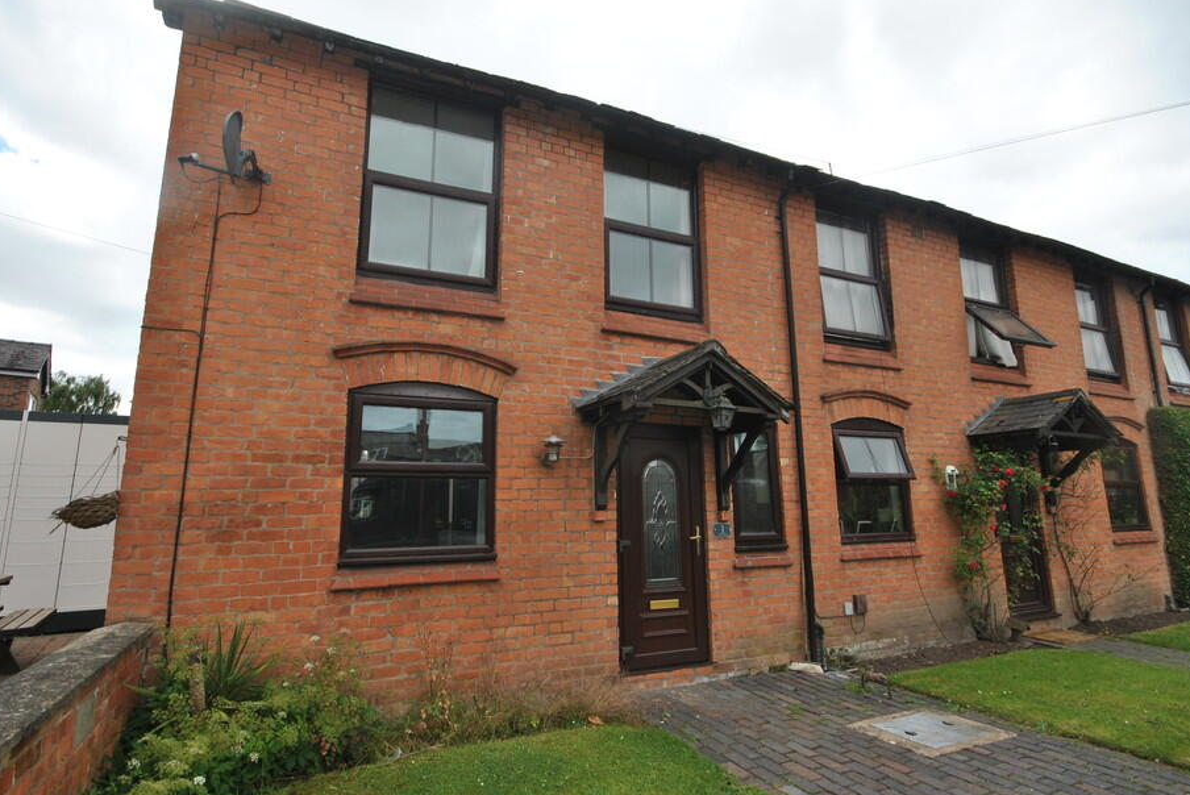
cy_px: 393
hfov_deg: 93.1
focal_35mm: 17
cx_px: 557
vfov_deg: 70.5
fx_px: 562
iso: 100
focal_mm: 10
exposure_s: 1/200
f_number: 8
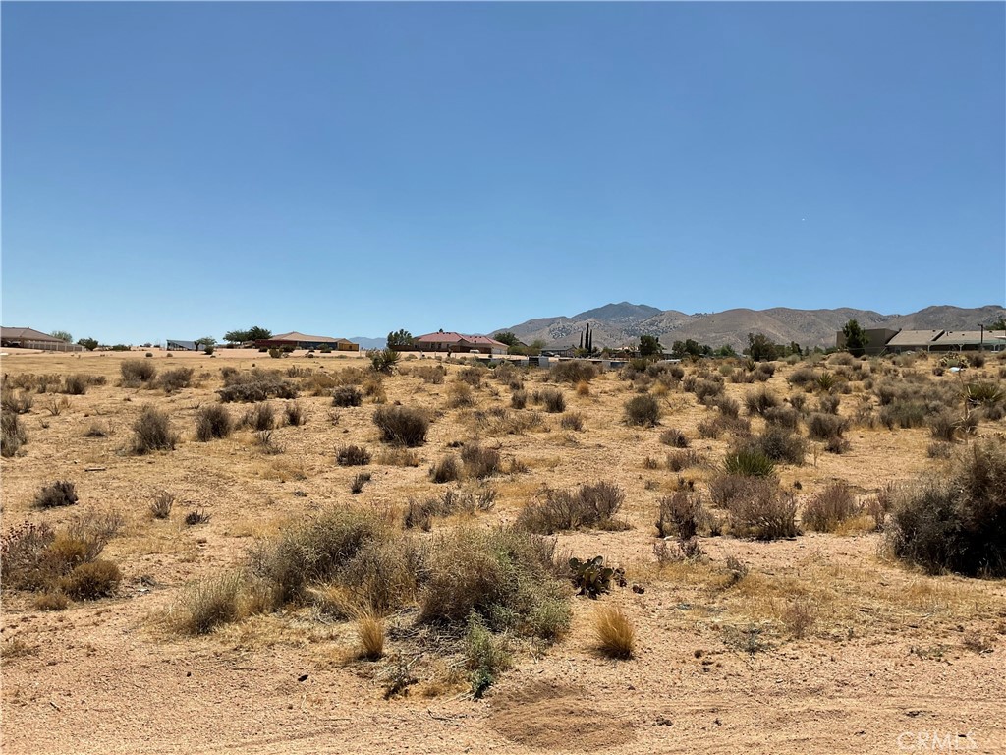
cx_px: 503
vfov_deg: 48.2
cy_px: 378
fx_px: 843
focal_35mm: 29
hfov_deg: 61.7
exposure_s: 1/3534
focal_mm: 3
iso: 16
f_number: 1.8
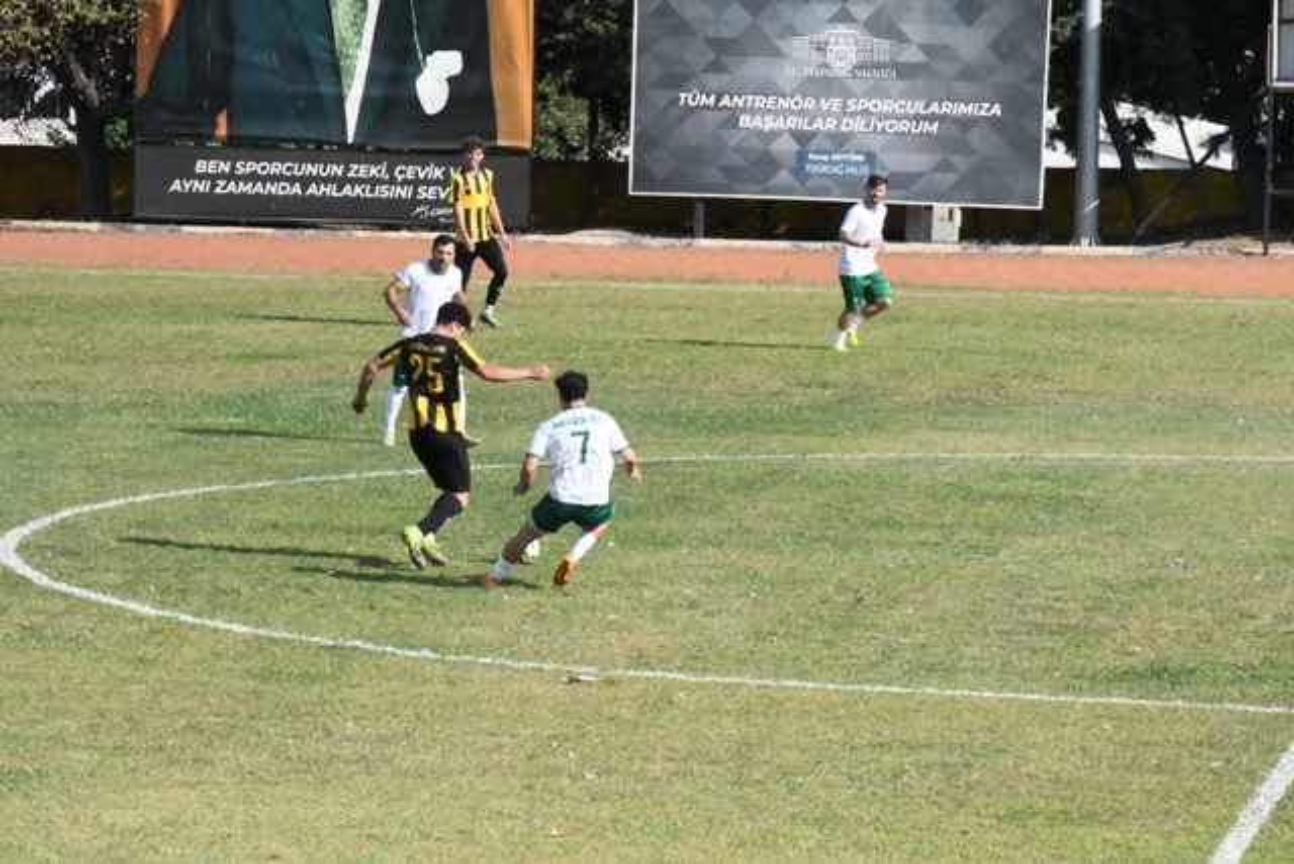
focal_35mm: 232
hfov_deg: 8.9
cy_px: 432
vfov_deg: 5.9
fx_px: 8340
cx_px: 647
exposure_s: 1/8000
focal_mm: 155
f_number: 20
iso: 25600
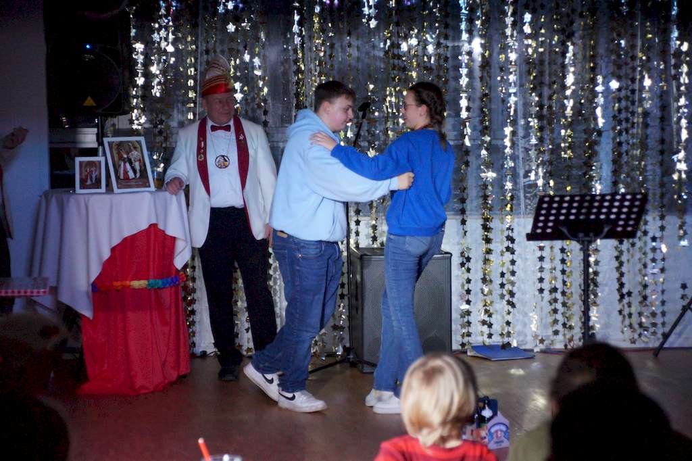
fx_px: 2162
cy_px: 230
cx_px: 346
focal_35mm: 112
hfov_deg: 18.2
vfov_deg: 12.2
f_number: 5.6
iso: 3200
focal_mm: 75
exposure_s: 1/200
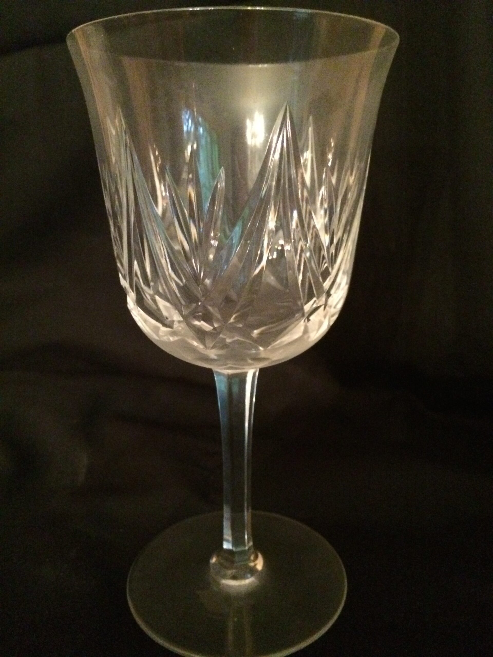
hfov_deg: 48.2
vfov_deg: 61.7
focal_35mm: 29
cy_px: 328
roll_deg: +0.4
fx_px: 551
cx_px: 246
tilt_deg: -15.9
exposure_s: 1/15
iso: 800
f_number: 2.2
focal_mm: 4.15
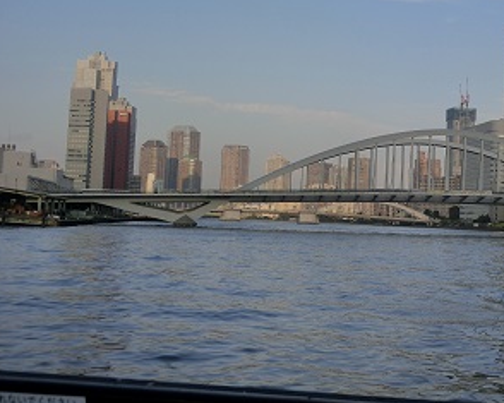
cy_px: 111
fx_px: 1029
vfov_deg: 22.0
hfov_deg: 27.1
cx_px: 390
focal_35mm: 69
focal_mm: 8
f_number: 4.4
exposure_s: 1/640
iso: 80
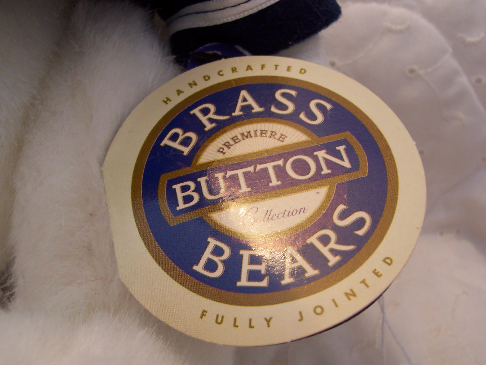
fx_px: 519
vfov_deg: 38.7
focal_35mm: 37
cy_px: 182
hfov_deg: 50.1
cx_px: 243
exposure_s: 1/30
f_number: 2.8
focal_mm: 5.6
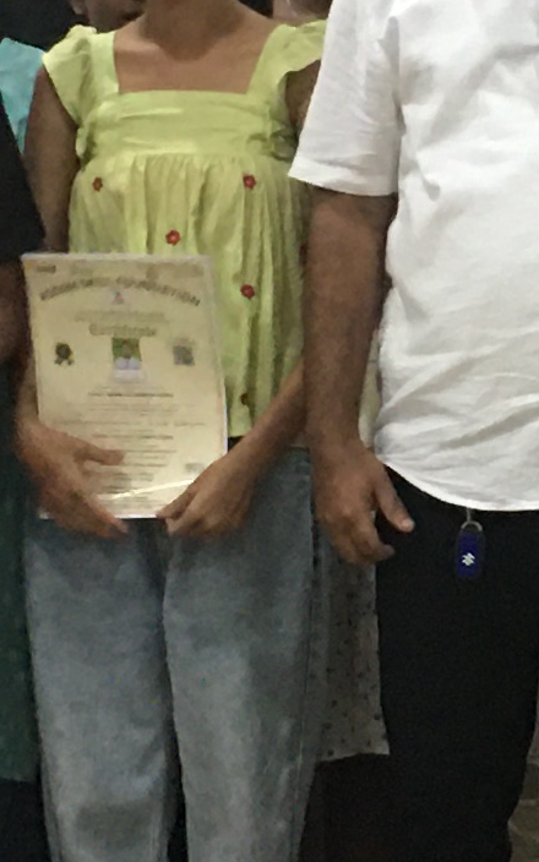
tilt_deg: -2.2
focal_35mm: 176
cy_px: 355
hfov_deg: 7.4
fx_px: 4137
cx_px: 681
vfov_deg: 11.9
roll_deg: +1.0
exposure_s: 1/10
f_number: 2.2
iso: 80
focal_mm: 4.15
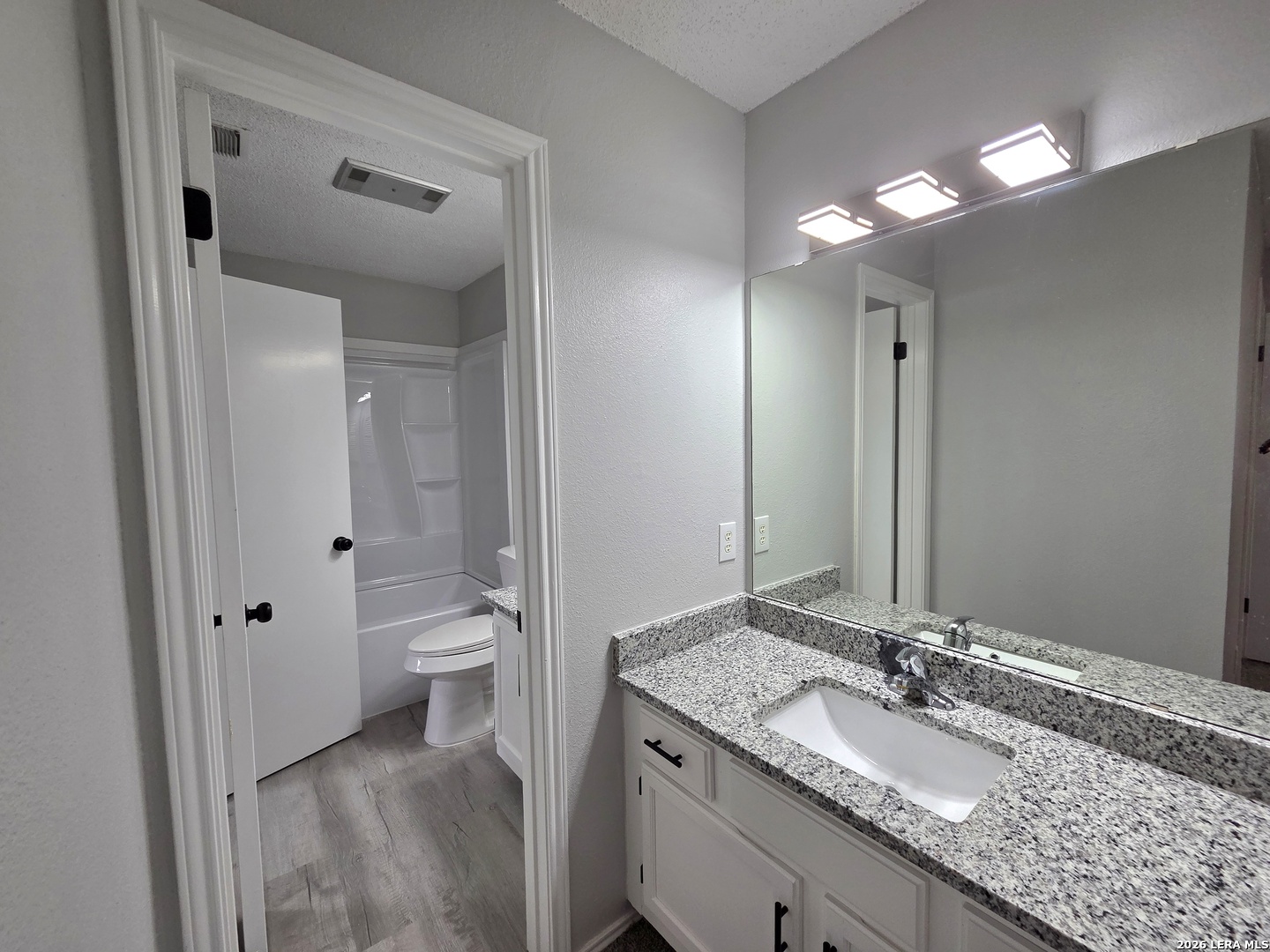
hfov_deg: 106.2
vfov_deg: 89.9
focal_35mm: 13
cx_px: 635
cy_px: 476
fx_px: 477
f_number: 2.2
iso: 125
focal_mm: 2.2
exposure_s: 1/120
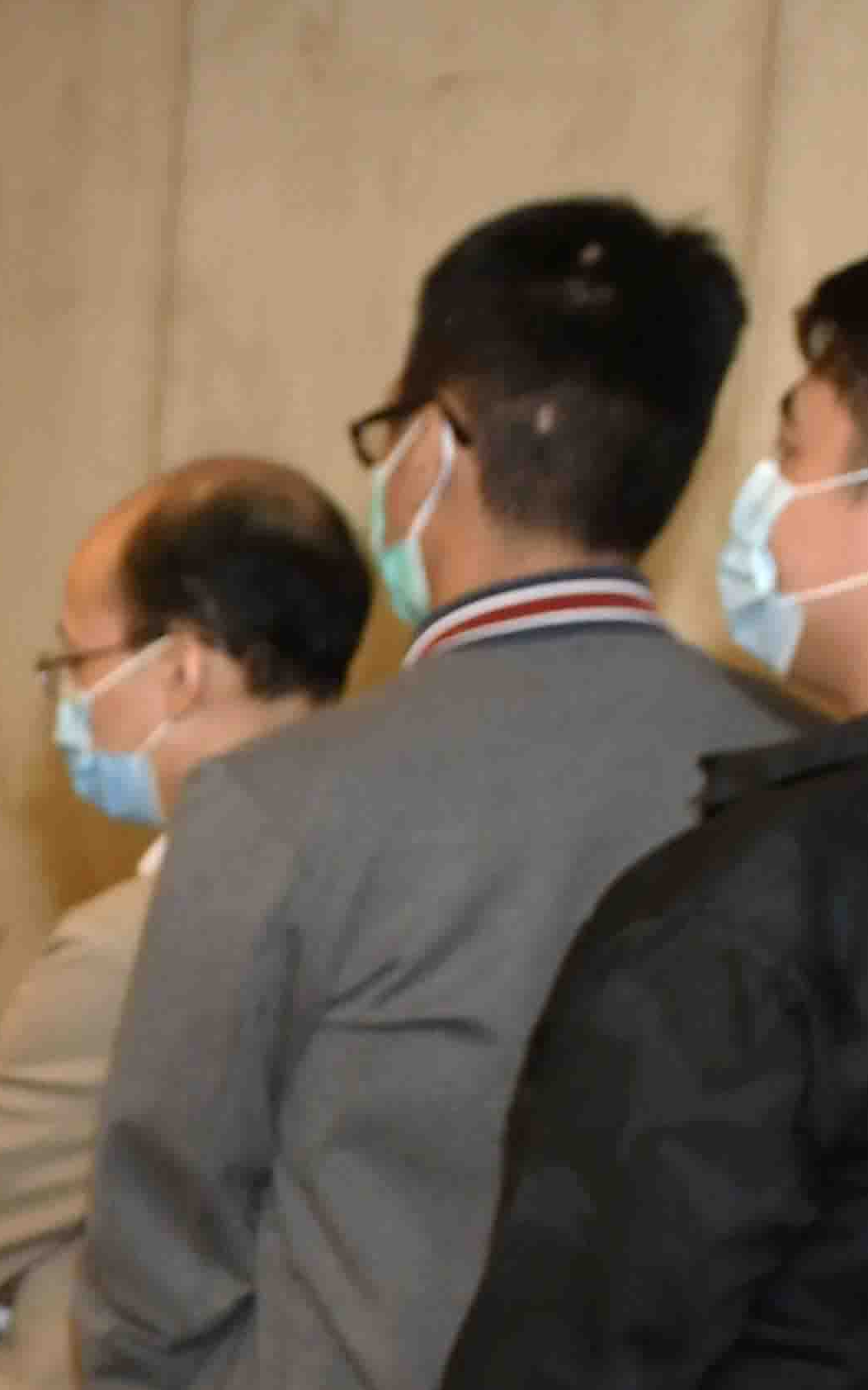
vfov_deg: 16.9
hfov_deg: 9.0
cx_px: -1648
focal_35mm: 120
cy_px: 1504
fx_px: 4542
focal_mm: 24
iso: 1250
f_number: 5
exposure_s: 1/125
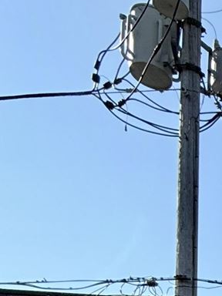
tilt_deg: +2.8
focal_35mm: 84
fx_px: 718
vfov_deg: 17.4
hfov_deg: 12.1
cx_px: 604
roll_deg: -0.1
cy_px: 580
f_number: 2.2
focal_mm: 2.22
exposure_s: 1/1656
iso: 50
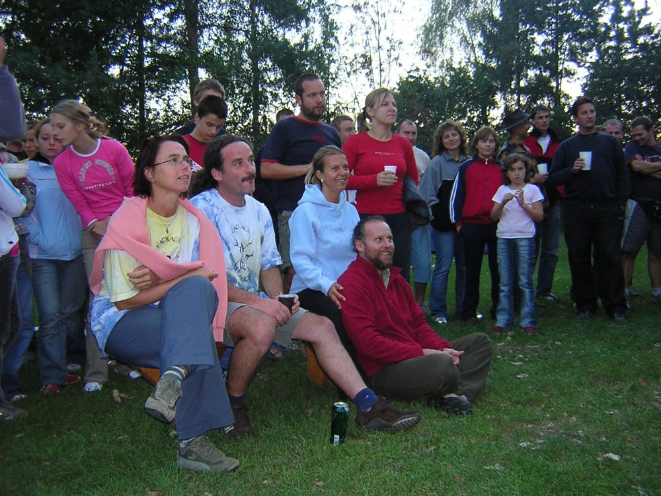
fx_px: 687
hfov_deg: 51.4
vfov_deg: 39.7
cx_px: 330
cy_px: 248
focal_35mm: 36
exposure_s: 1/60.1
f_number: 2.6
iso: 195
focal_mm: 4.7
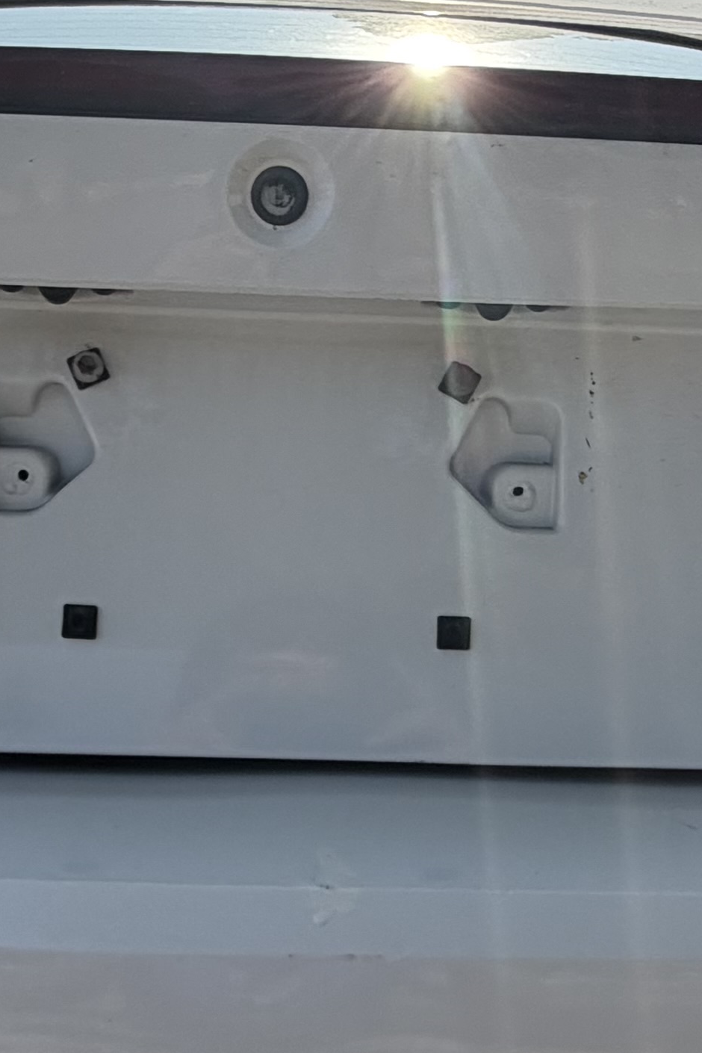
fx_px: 1726
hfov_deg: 23.0
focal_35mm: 59
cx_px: 355
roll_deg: +2.6
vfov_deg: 33.9
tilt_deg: -6.5
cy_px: 612
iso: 25
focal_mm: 2.22
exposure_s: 1/985
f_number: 2.2
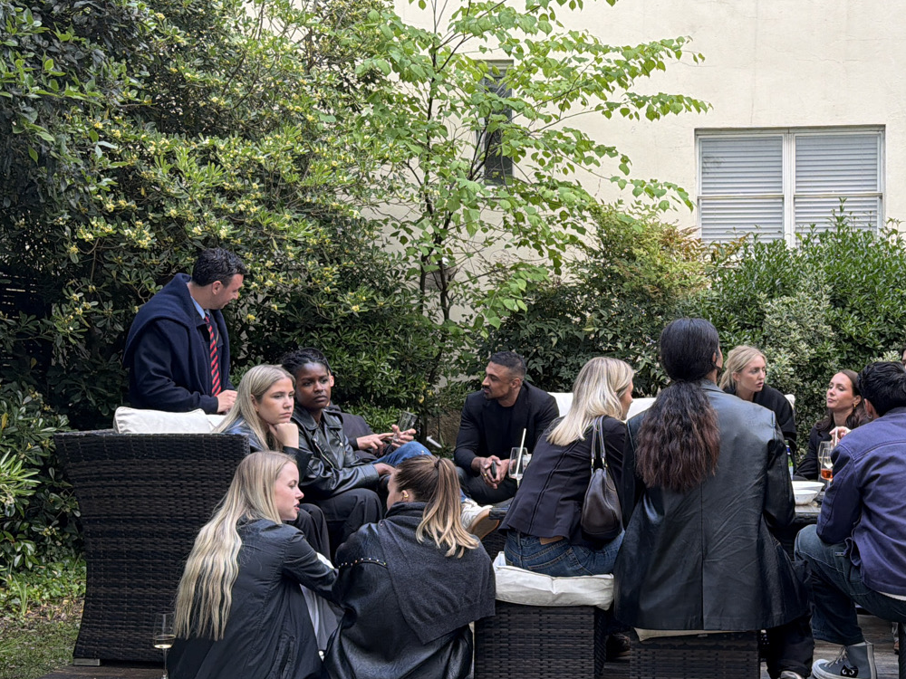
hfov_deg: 39.0
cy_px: 338
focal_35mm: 48
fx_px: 1256
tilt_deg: +1.4
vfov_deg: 30.3
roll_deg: -0.5
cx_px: 632
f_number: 1.78
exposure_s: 1/121
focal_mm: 6.76
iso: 80
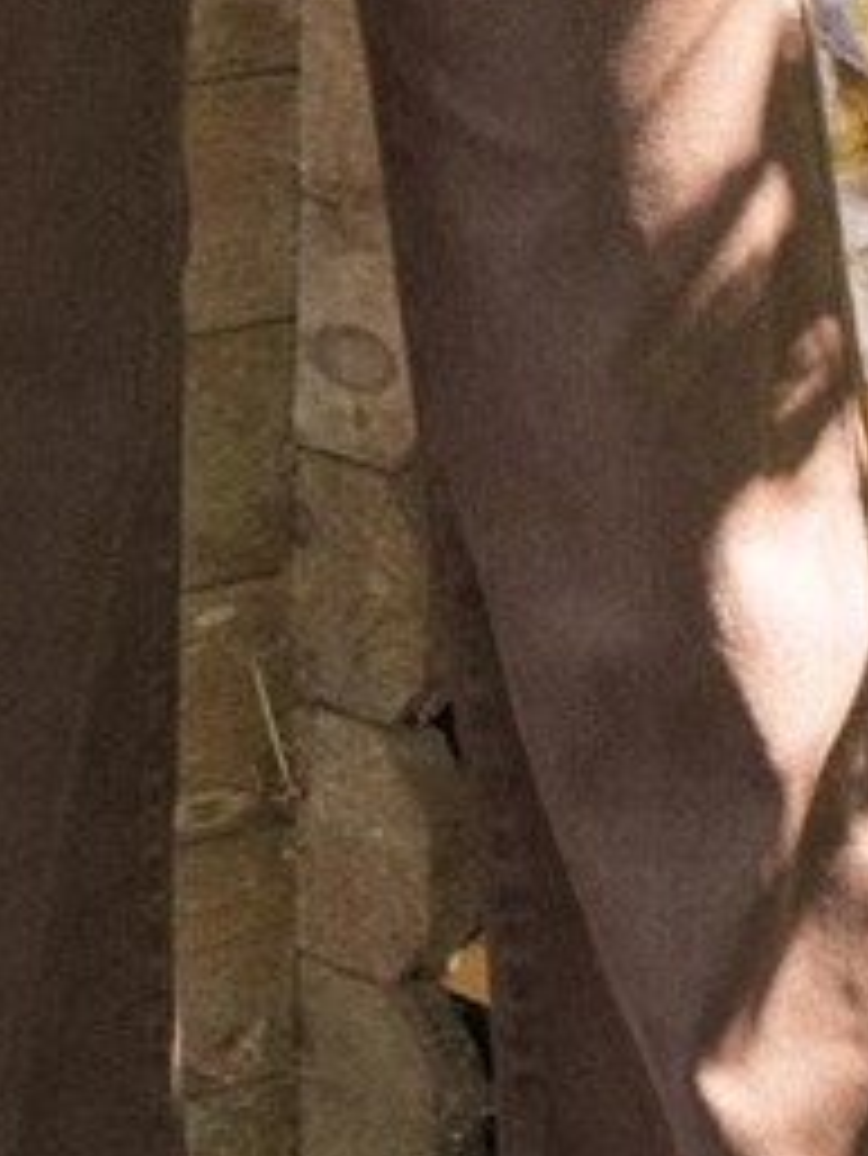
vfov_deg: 16.3
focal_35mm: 121
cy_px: 463
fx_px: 4042
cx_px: 229
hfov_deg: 12.2
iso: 1250
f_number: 4
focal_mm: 40
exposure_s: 1/320
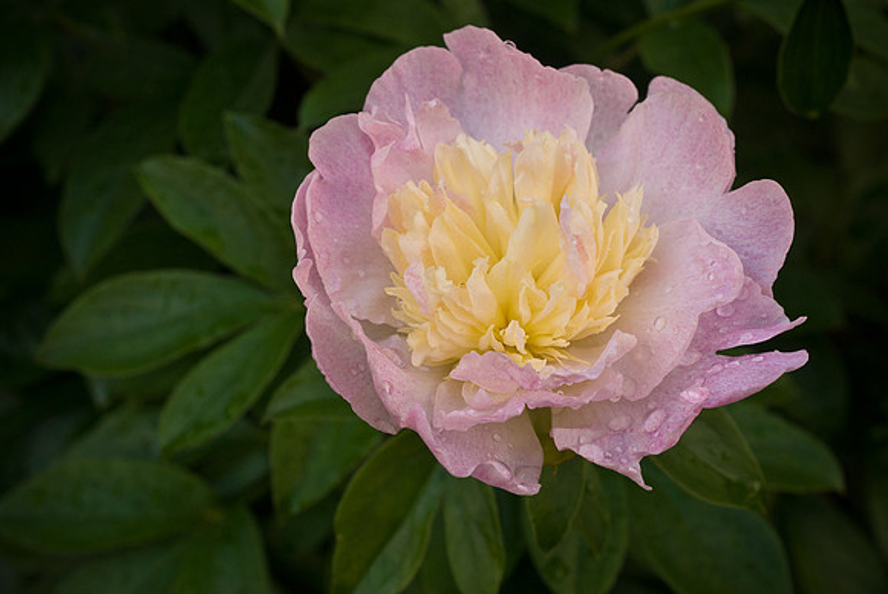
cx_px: 444
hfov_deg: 27.0
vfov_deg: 18.2
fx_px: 1852
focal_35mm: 75
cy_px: 297
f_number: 7.1
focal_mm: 50
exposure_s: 1/250
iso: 200
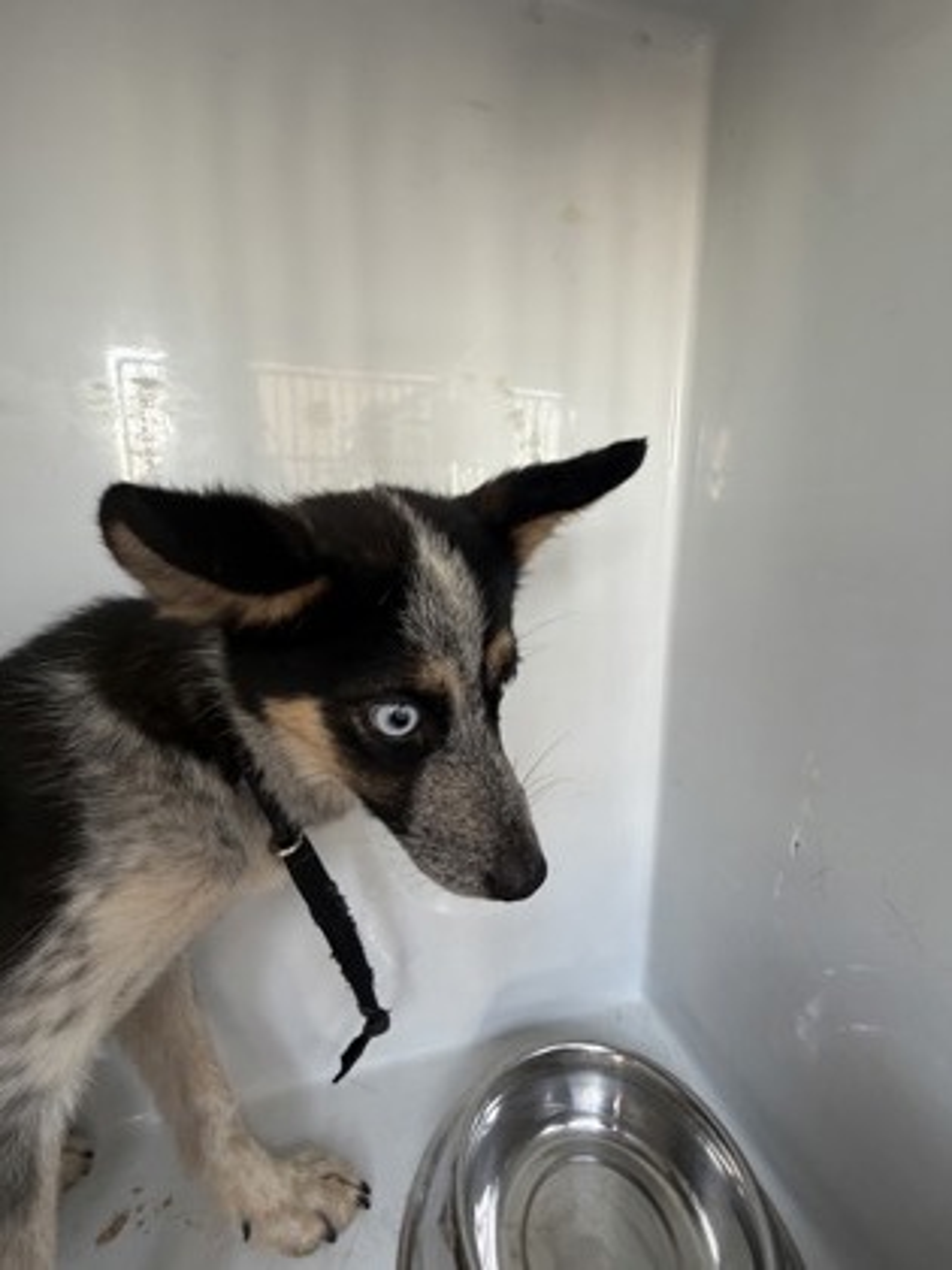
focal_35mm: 14
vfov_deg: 102.1
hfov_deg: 85.7
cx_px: 476
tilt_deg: -9.8
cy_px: 635
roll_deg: +1.7
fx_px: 513
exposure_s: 1/121
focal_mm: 2.22
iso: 200
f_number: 2.2
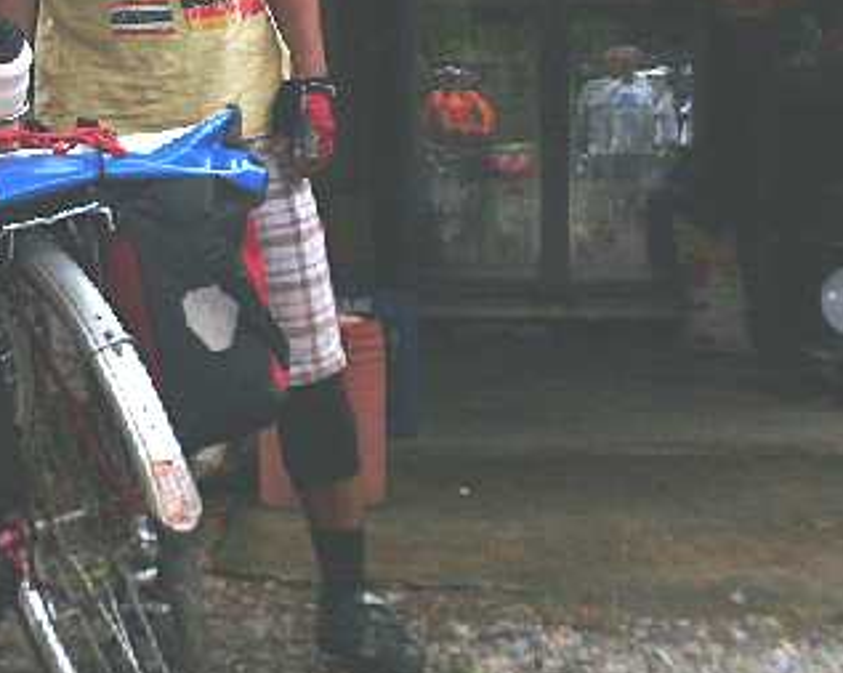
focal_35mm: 82
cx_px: 178
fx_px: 2044
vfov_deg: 18.5
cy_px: 110
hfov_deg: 23.0
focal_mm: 6.3
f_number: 2.8
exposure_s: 1/125
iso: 80
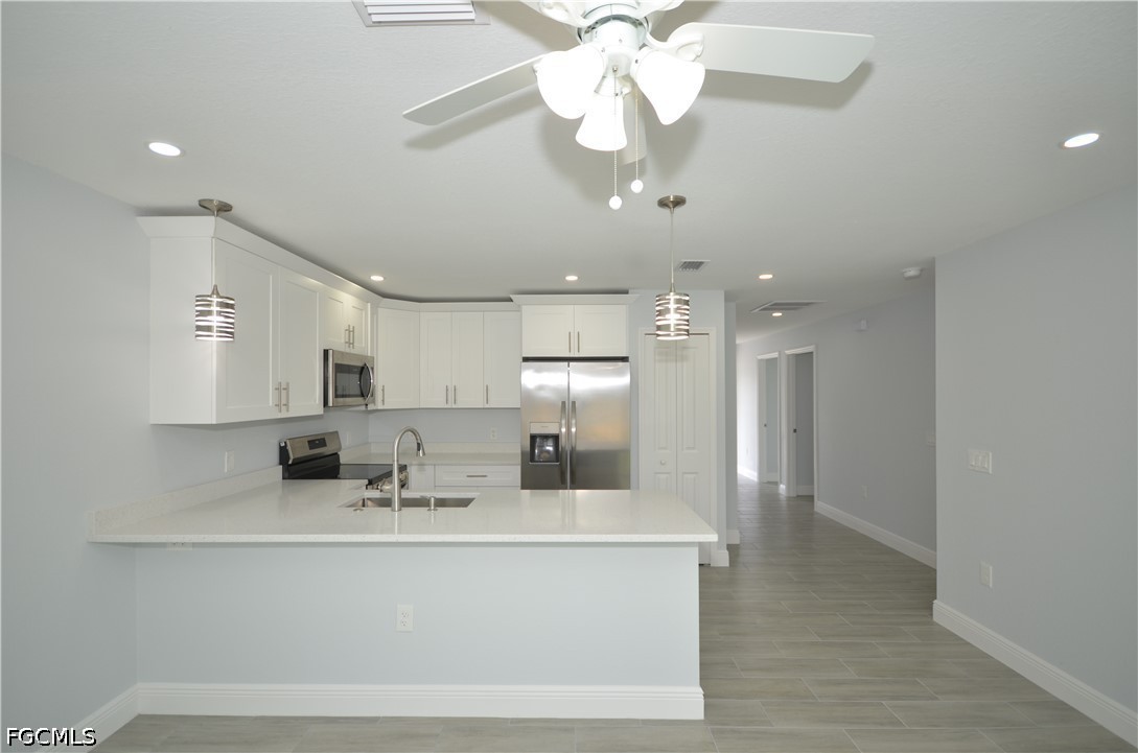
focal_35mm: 16
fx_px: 520
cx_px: 569
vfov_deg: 71.8
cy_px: 376
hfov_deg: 95.1
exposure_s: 1/100
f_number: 4.5
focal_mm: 11
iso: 200
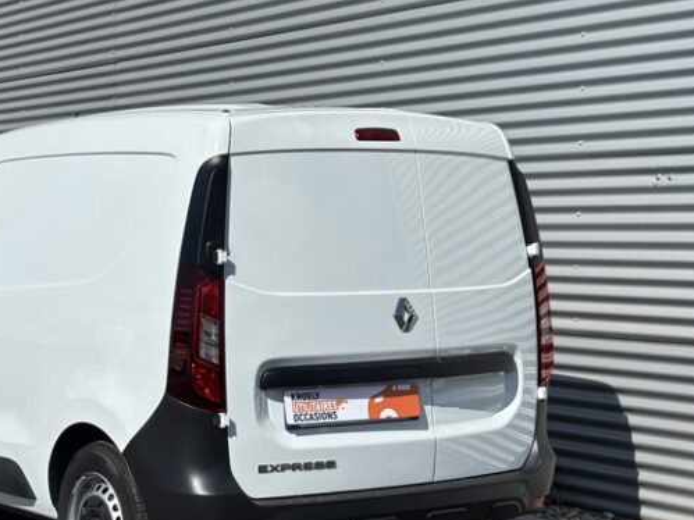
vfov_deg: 18.3
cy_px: 374
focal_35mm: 80
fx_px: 1603
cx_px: 225
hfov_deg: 24.3
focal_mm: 5.96
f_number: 1.6
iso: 40
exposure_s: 1/7194
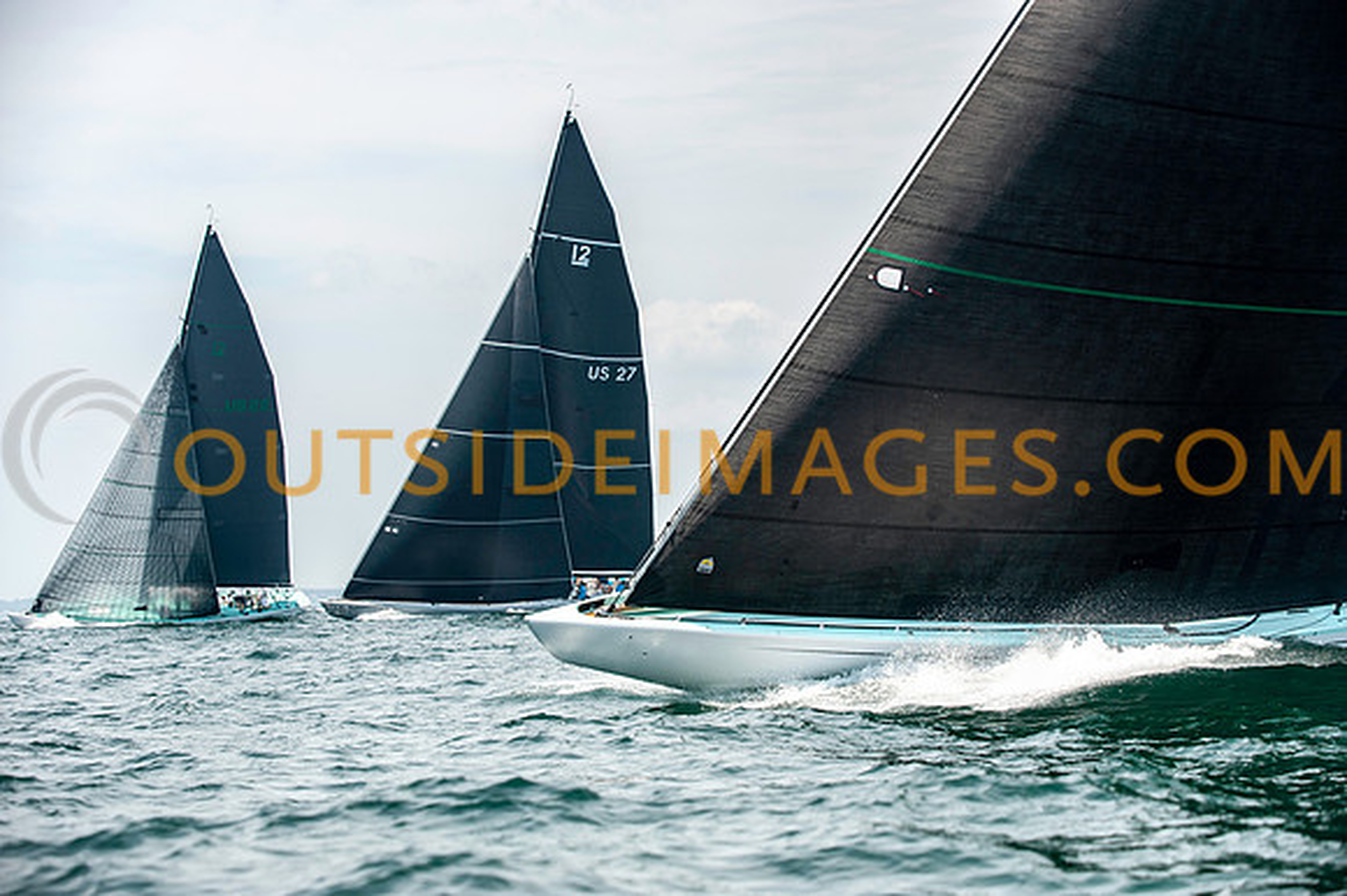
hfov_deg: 23.7
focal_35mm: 86
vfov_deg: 15.9
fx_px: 3216
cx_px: 674
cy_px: 448
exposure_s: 1/1600
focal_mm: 86
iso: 320
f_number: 5
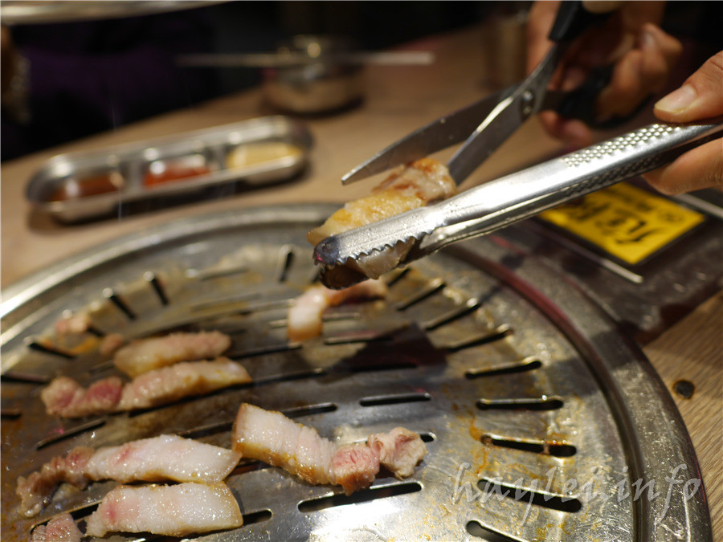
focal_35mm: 30
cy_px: 271
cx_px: 362
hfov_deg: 60.0
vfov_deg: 46.8
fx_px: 627
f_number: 2
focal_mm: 15
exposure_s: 1/125
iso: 200
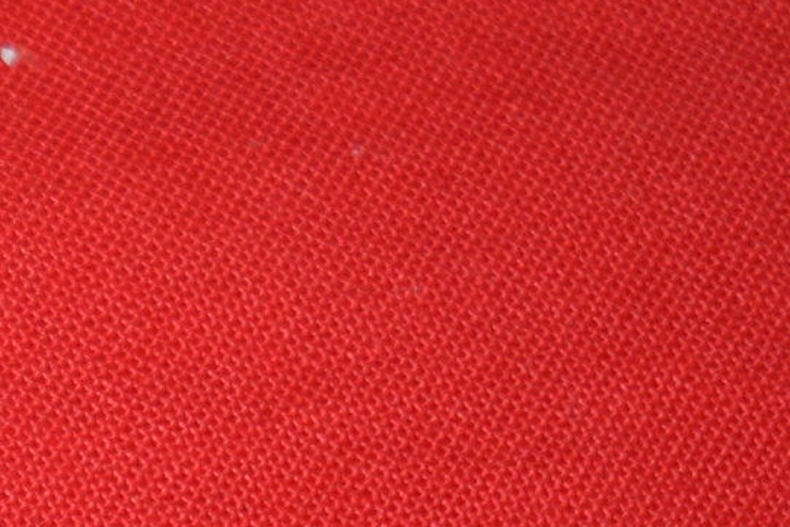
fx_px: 7640
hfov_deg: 5.6
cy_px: 494
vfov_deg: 4.0
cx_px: -1388
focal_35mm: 348
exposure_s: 1/40
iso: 320
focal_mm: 42
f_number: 5
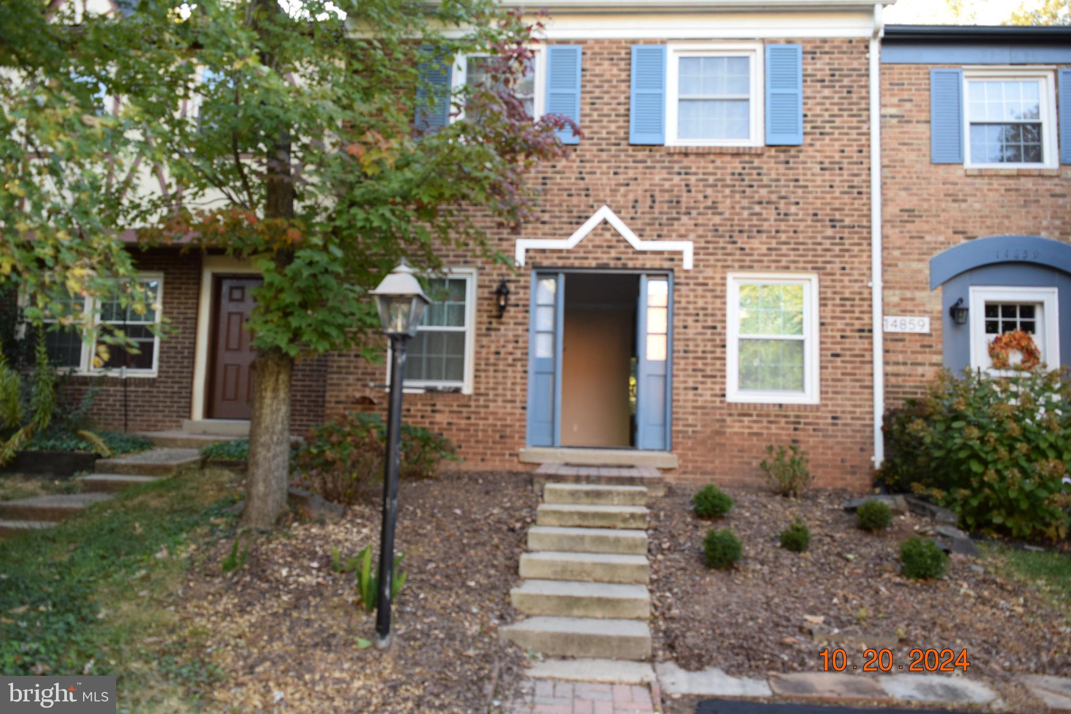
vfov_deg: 47.9
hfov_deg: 67.4
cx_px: 536
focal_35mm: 27
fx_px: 803
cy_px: 357
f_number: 5
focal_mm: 18
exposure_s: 1/100
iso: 400
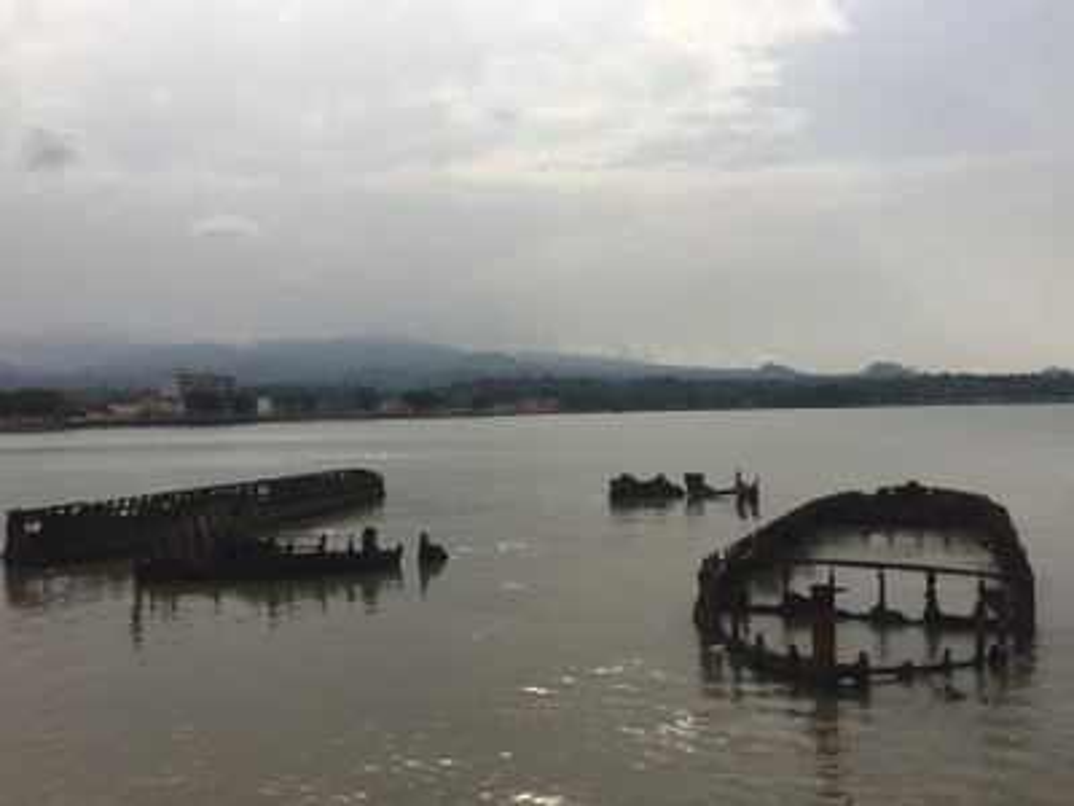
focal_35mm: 29
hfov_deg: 61.7
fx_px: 900
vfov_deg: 48.2
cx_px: 537
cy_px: 403
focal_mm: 4.15
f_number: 2.2
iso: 32
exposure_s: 1/3300
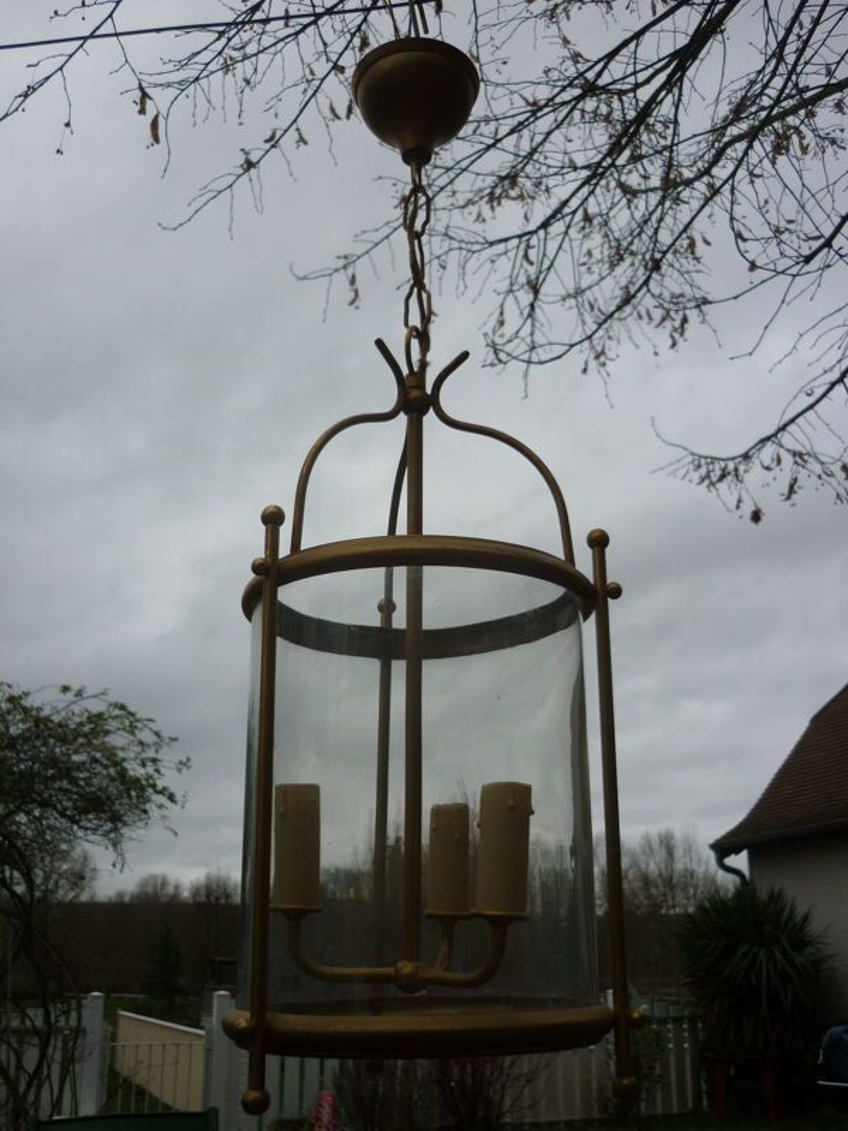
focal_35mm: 33
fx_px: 1078
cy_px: 566
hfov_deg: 42.9
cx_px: 424
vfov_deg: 55.4
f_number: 2.8
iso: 100
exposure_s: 1/250
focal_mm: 5.5
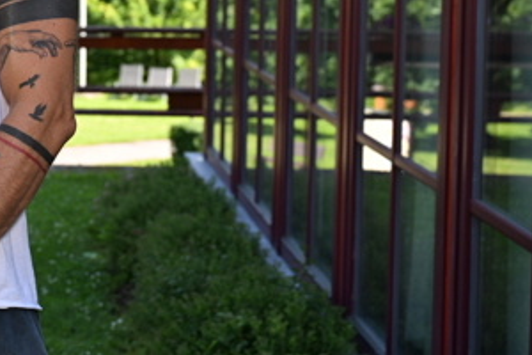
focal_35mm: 99
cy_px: 25
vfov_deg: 13.7
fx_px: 1463
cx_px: -78
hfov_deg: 19.6
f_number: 4.5
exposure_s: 1/320
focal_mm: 43
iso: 200
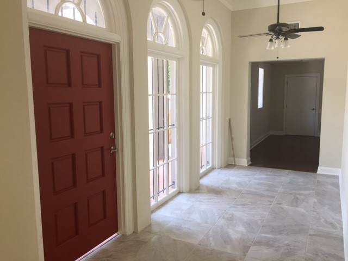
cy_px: 130
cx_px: 174
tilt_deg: -7.5
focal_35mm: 29
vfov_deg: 48.2
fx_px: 292
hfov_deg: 61.7
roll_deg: -0.9
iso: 32
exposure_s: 1/40
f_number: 2.2
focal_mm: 4.15
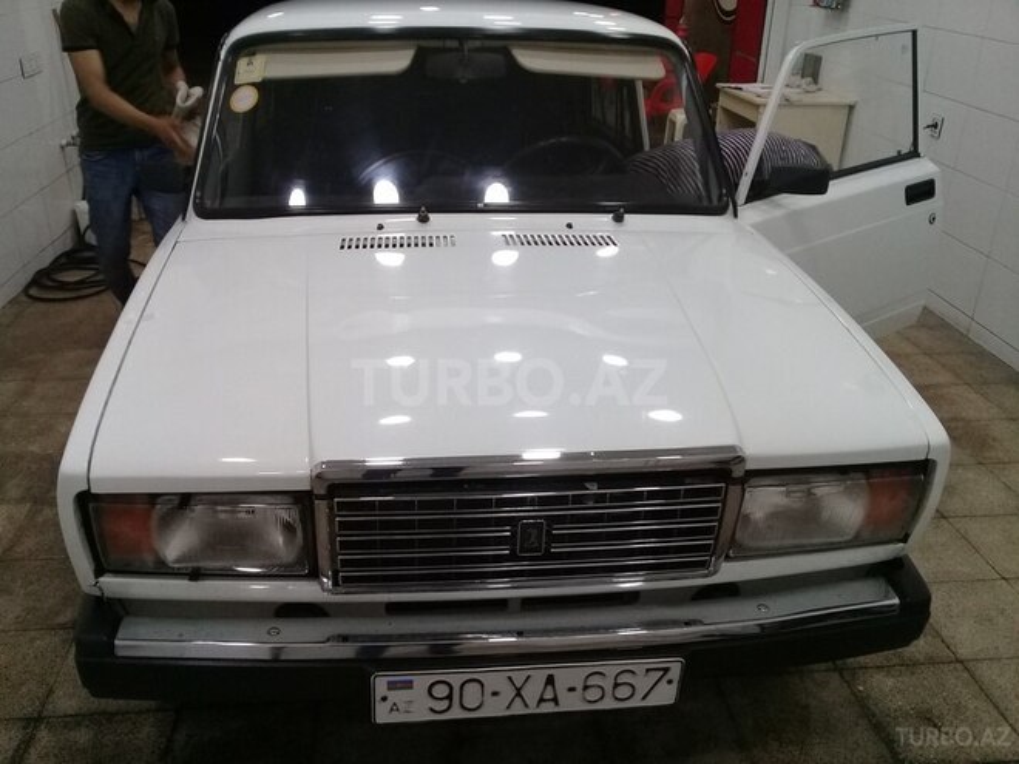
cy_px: 382
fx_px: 913
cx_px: 510
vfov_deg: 45.4
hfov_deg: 58.4
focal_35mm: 31
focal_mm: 3.3
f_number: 2.2
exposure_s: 1/33
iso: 100
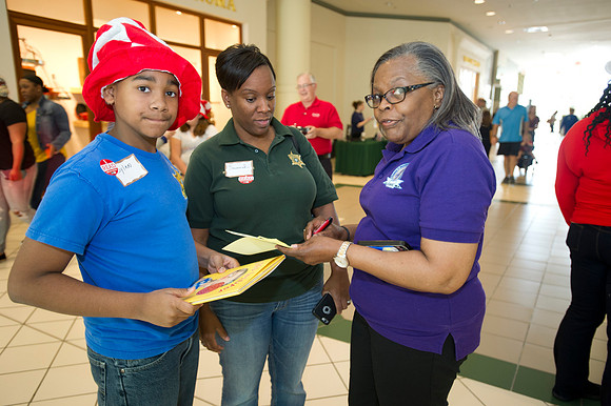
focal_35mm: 28
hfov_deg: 65.5
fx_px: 475
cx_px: 306
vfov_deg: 46.4
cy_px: 203
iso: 1250
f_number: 2.8
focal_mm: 28
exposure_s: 1/160
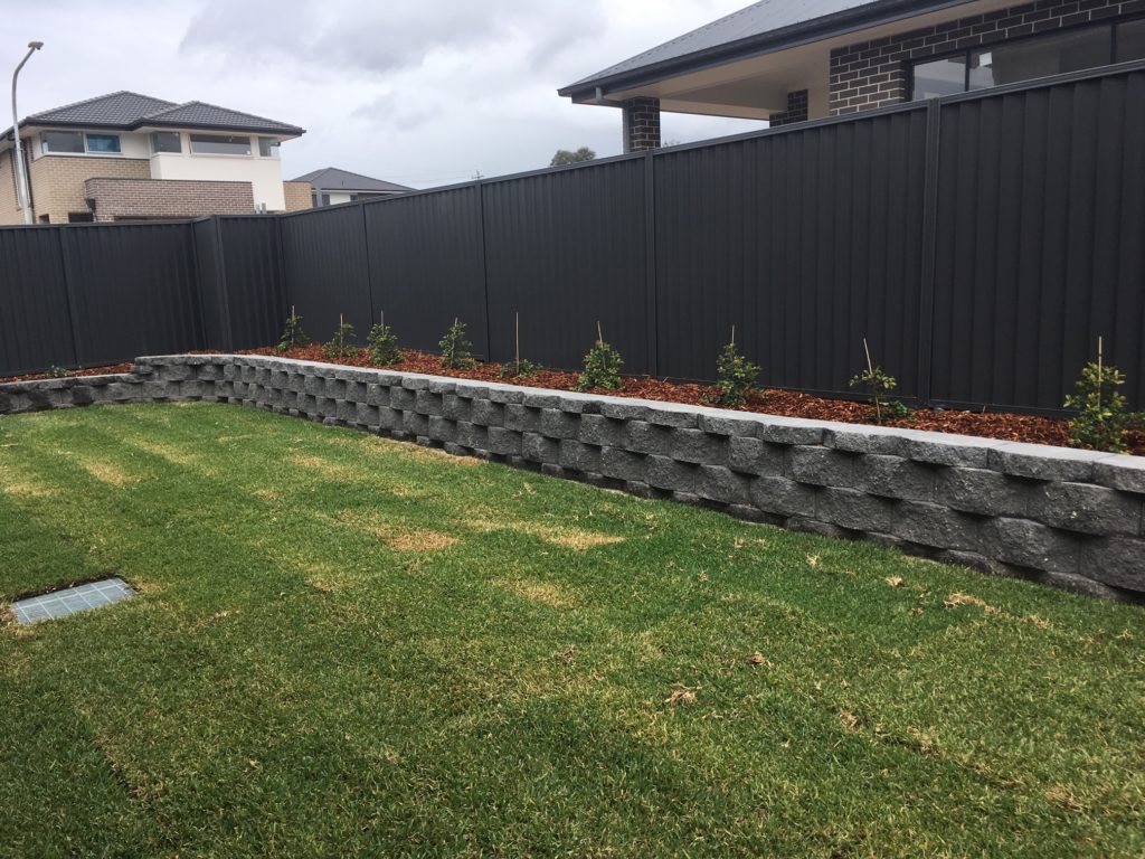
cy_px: 430
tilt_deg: -8.4
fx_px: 959
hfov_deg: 61.7
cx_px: 572
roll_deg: +3.2
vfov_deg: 48.2
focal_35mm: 29
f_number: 2.2
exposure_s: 1/1054
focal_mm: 4.15
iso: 25
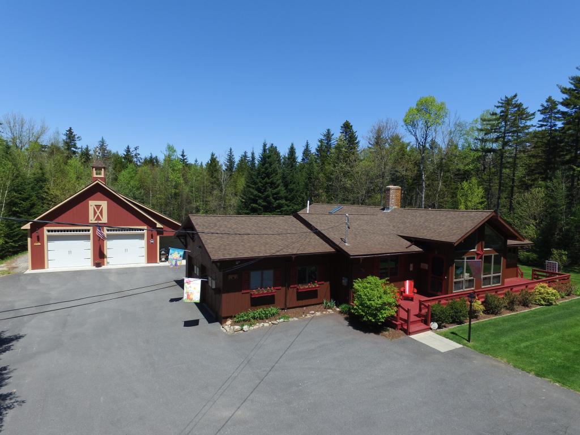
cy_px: 218
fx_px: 335
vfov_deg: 66.0
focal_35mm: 20
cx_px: 290
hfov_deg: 81.7
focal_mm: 3.61
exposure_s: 1/924
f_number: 2.8
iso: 100
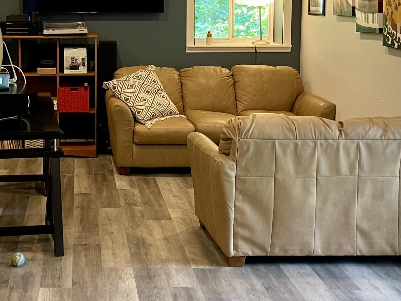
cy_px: 78
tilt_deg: -6.2
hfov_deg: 30.7
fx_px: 707
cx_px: 68
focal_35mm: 61
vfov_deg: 23.8
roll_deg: +0.0
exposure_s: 1/60
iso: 200
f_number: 1.6
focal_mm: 5.1
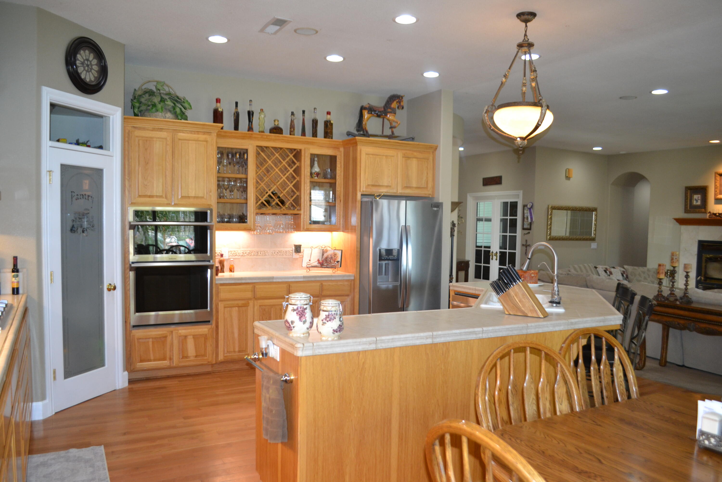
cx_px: 361
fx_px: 541
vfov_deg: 47.9
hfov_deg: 67.4
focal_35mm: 27
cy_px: 241
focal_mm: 18
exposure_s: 1/60
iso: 640
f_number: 3.5
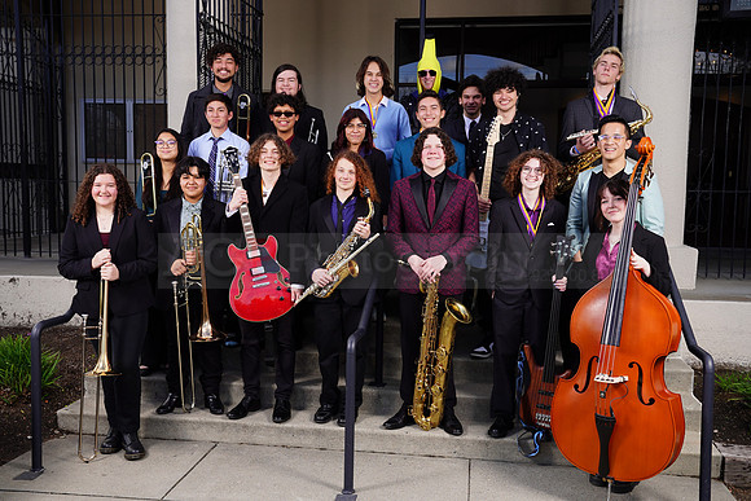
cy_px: 250
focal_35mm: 36
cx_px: 376
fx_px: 751
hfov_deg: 53.1
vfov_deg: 36.9
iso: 100
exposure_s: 1/200
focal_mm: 36
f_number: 6.3
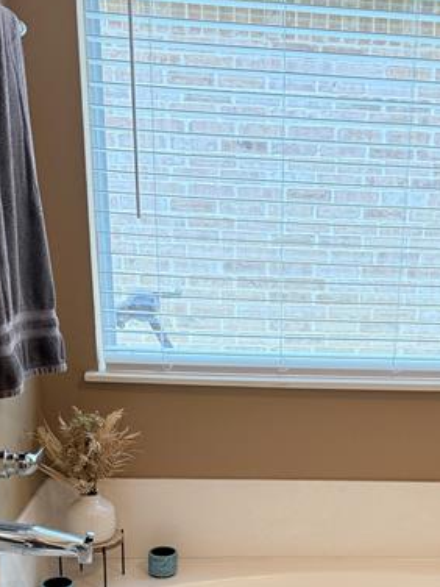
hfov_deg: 29.2
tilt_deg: -20.0
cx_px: 335
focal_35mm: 49
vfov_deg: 37.3
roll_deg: -2.9
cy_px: 481
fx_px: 830
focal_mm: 6.76
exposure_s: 1/124
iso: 200
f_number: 1.78
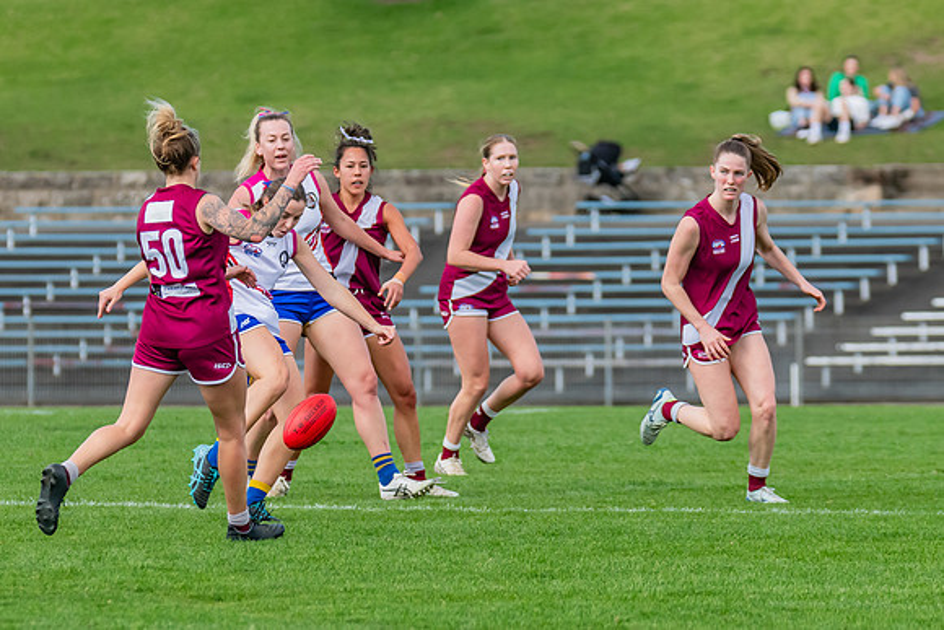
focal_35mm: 462
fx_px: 12129
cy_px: 250
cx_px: 275
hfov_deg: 4.5
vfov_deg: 3.0
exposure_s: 1/1600
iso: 800
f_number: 5
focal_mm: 240
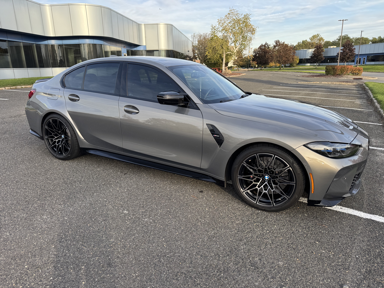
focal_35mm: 24
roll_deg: +1.5
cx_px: 192
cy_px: 144
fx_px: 266
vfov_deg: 56.8
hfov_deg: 71.6
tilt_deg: -16.3
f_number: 1.78
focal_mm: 6.76
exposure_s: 1/693
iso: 80
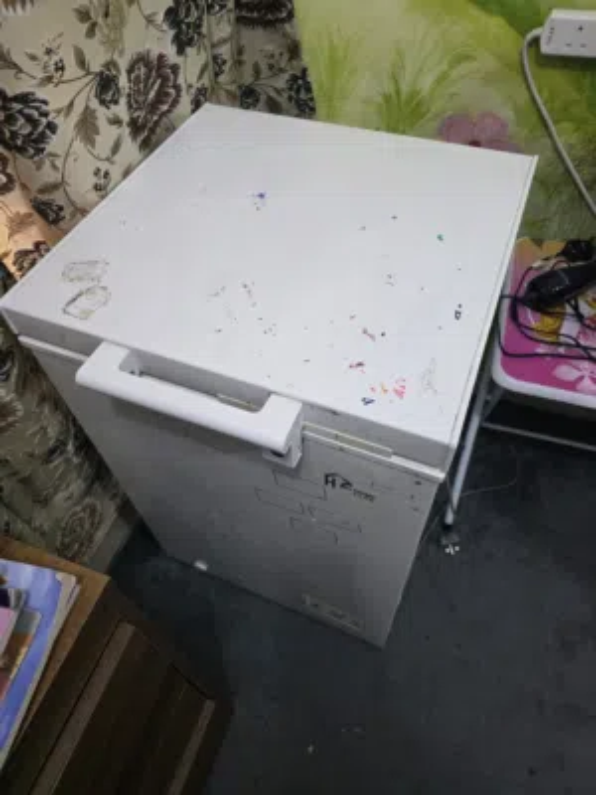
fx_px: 528
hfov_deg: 58.9
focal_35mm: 23
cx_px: 298
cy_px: 398
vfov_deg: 73.9
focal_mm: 6.3
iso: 640
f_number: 1.7
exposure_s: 1/100
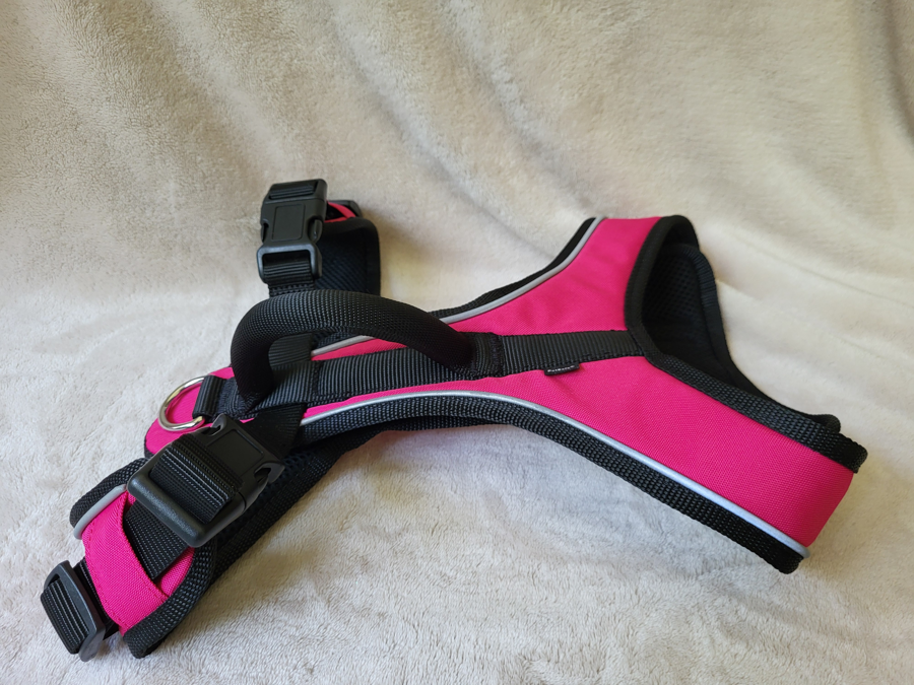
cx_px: 457
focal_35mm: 26
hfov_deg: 67.3
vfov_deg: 53.1
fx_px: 687
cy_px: 342
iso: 160
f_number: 1.8
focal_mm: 5.4
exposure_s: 1/60
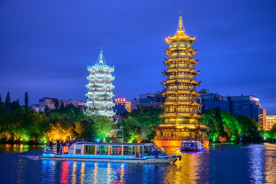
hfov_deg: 39.6
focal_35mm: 50
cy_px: 92
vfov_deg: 27.0
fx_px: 383
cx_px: 138
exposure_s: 1/60
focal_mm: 50
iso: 3600
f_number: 4
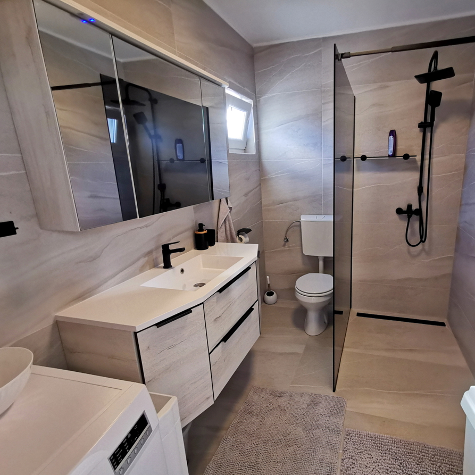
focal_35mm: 19
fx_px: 295
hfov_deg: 76.5
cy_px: 239
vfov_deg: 77.7
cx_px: 293
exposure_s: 1/40
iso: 400
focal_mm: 2.35
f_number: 2.2
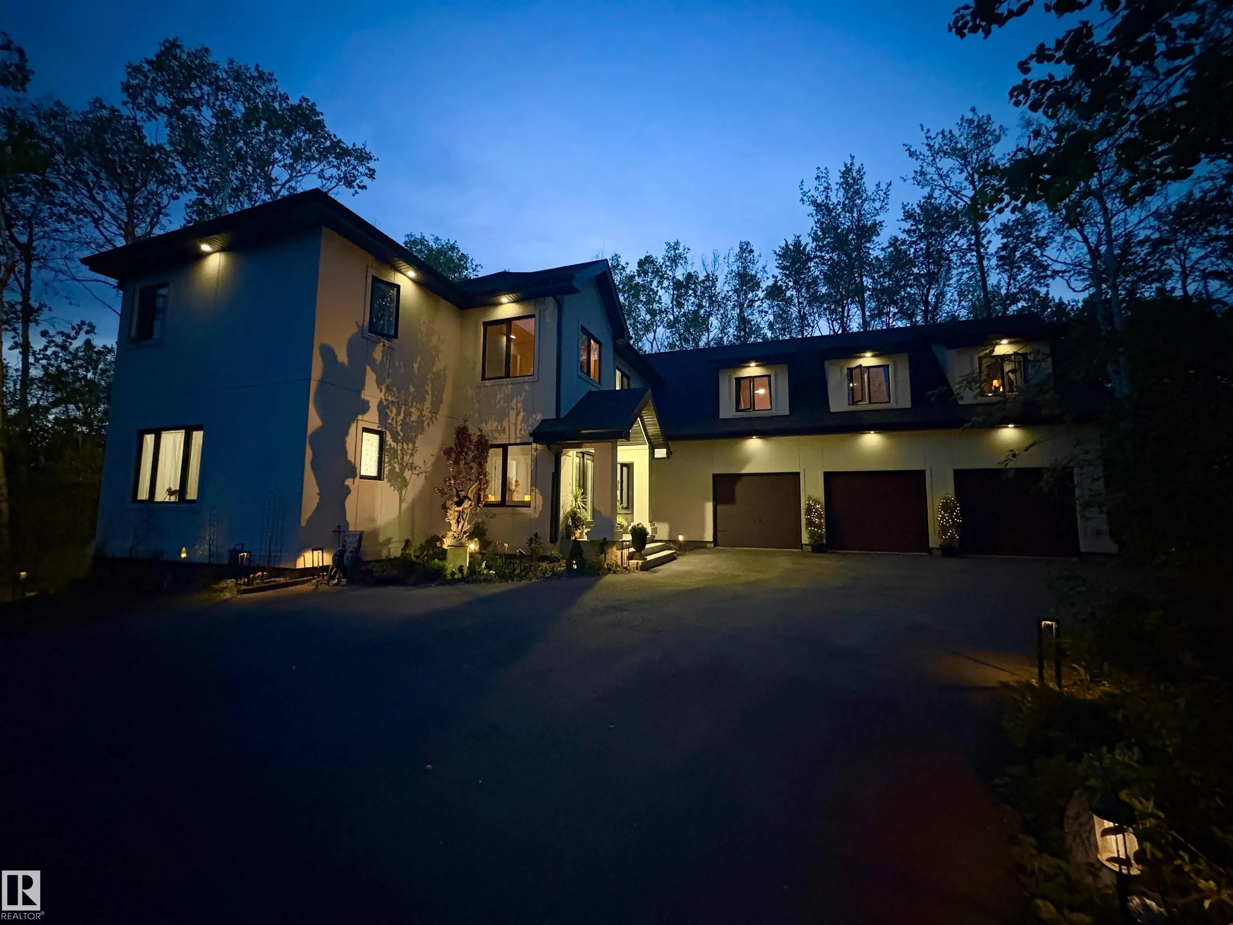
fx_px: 499
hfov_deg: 102.1
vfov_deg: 85.7
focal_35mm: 14
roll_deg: +0.3
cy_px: 462
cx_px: 616
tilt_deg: +6.3
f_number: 2.2
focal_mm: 2.22
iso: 1600
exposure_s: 1/30
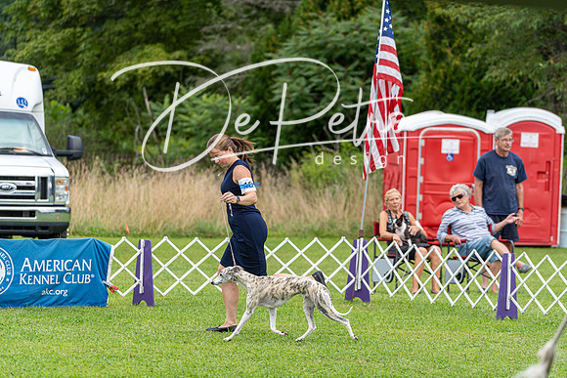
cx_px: 284
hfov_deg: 12.7
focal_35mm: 162
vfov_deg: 8.5
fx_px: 2552
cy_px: 189
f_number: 4
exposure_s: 1/1000
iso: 250
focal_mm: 162
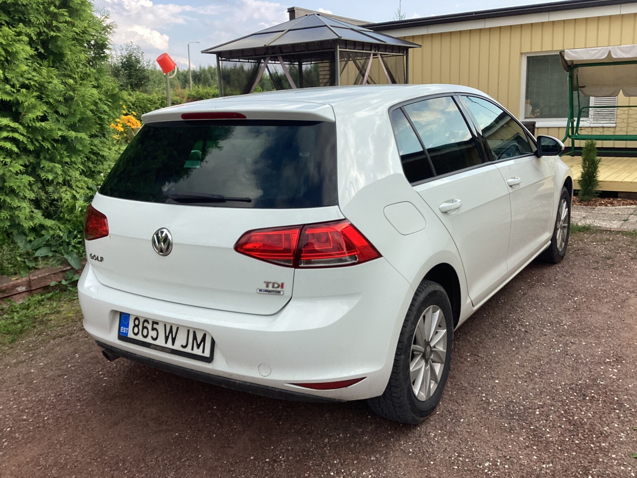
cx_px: 323
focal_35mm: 32
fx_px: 589
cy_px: 234
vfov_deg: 44.2
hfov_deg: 56.8
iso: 25
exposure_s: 1/488
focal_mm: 3.3
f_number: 2.4
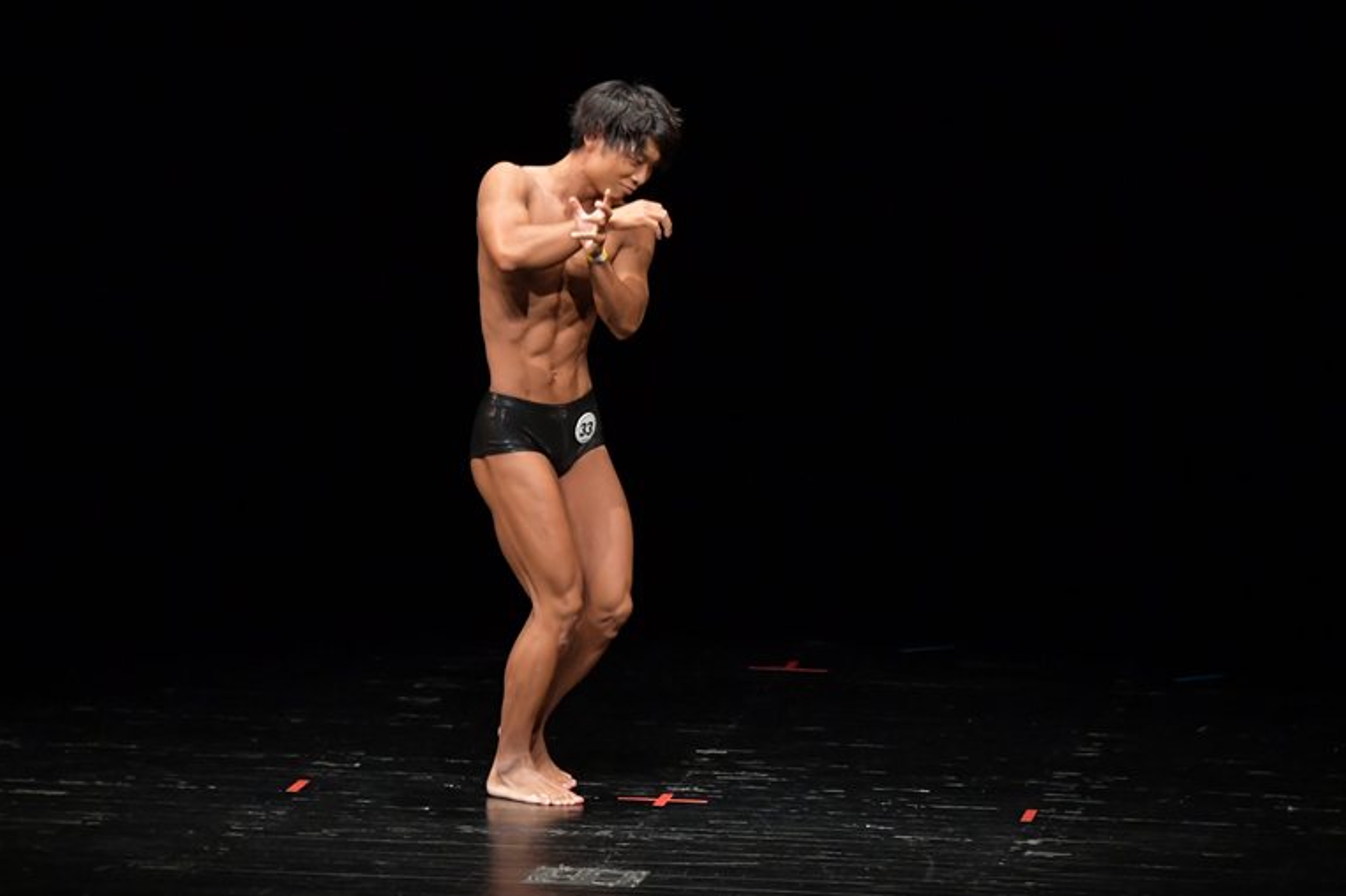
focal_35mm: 259
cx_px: 678
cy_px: 446
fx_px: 9679
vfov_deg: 5.3
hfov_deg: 8.0
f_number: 5.6
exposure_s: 1/400
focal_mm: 170
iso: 4000
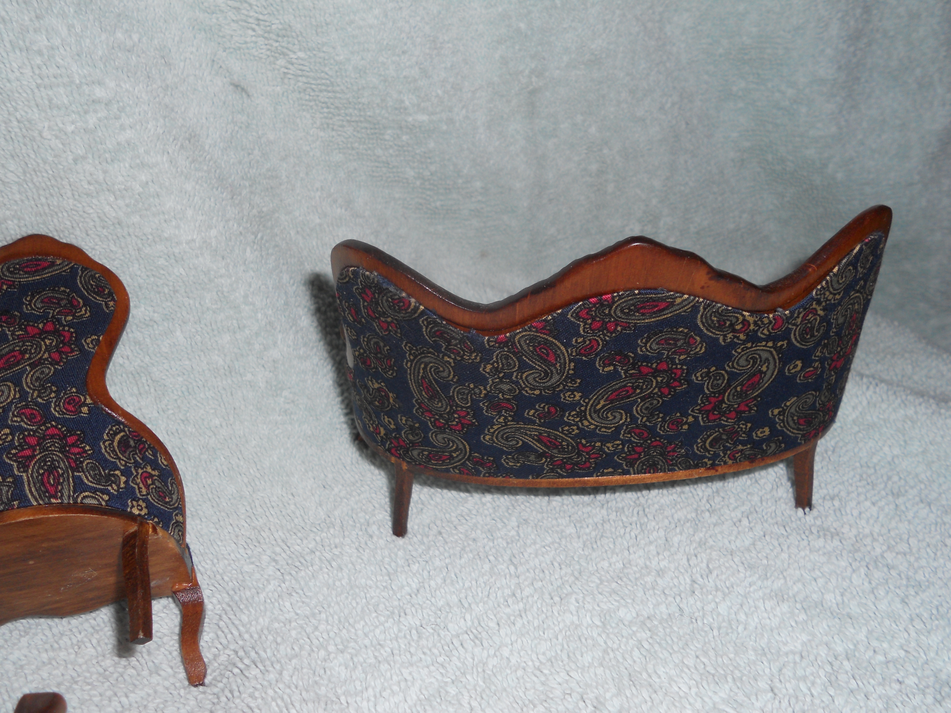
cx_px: 476
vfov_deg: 44.2
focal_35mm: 32
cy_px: 356
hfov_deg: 56.8
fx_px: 879
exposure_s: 1/25
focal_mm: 5.8
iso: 80
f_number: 8.8
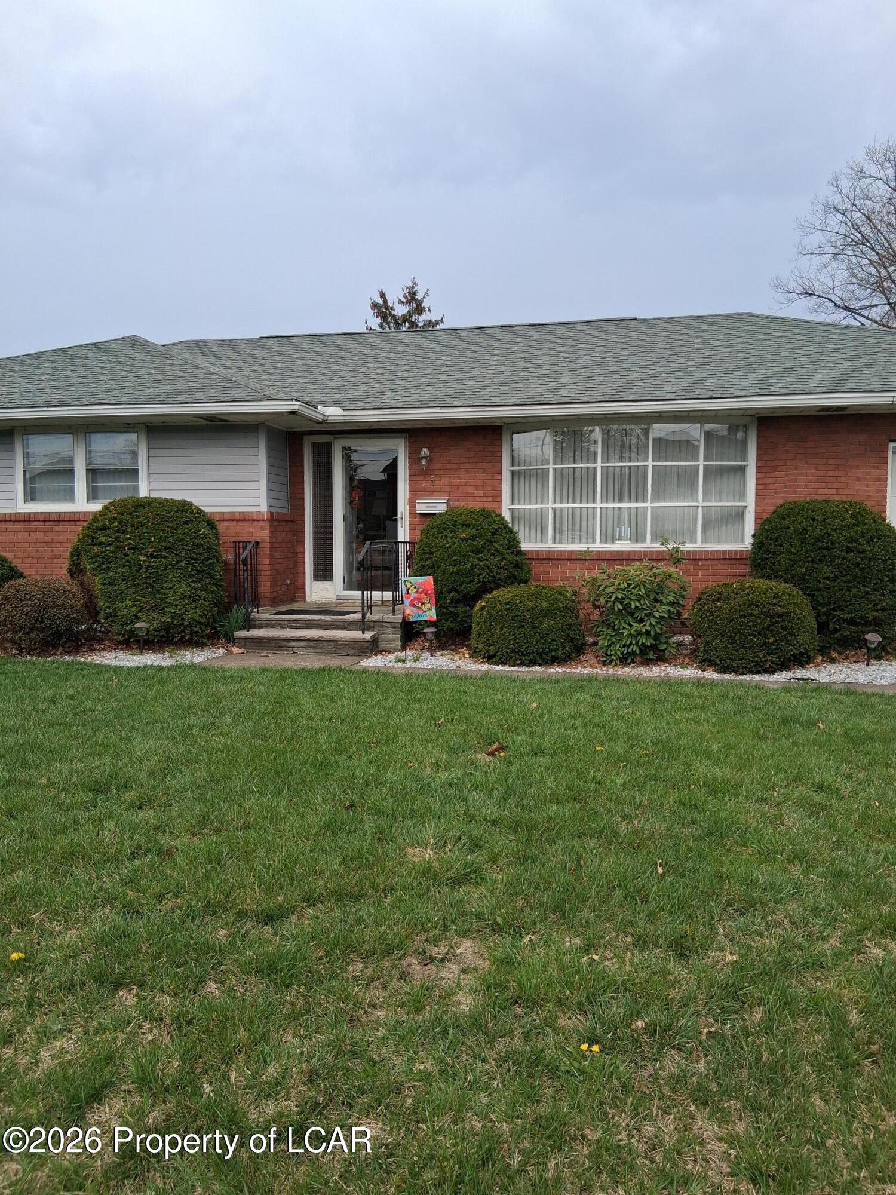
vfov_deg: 67.3
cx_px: 448
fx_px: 897
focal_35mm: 26
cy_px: 598
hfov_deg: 53.1
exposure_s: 1/439
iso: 25
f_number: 1.8
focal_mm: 3.98
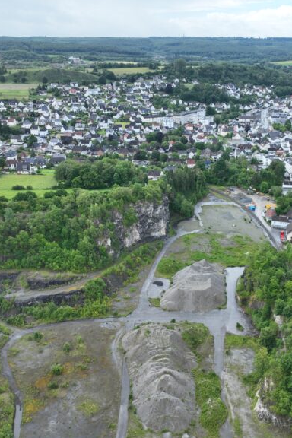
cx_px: 167
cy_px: 226
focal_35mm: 26
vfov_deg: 69.4
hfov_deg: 49.4
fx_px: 316
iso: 240
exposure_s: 1/1250
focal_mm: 12.29
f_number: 2.8
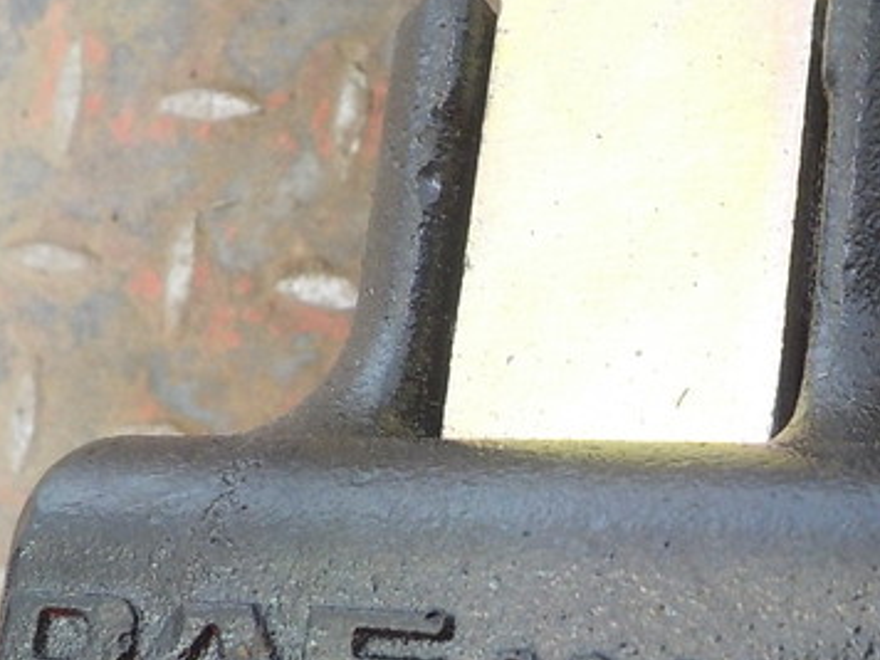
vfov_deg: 26.2
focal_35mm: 54
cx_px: 606
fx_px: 1373
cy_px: 583
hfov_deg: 35.1
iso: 360
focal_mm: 4.1
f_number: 3.3
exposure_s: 1/30
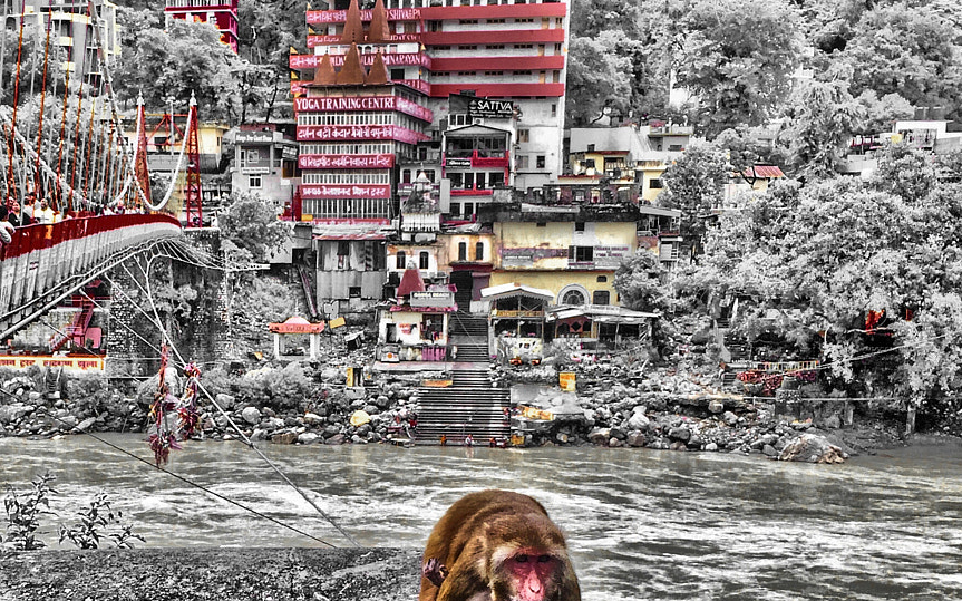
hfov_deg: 35.1
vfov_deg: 22.3
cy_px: 518
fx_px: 1494
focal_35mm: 57
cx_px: 280
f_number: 2.2
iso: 32
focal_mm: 4.15
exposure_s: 1/542
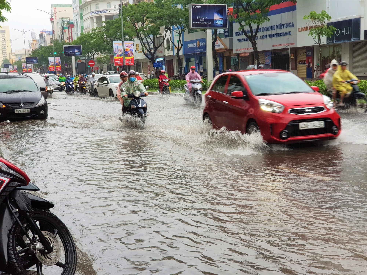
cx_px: 184
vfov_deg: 28.0
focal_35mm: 52
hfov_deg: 36.8
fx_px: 551
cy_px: 138
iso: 40
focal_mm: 6
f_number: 2.4
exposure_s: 1/50
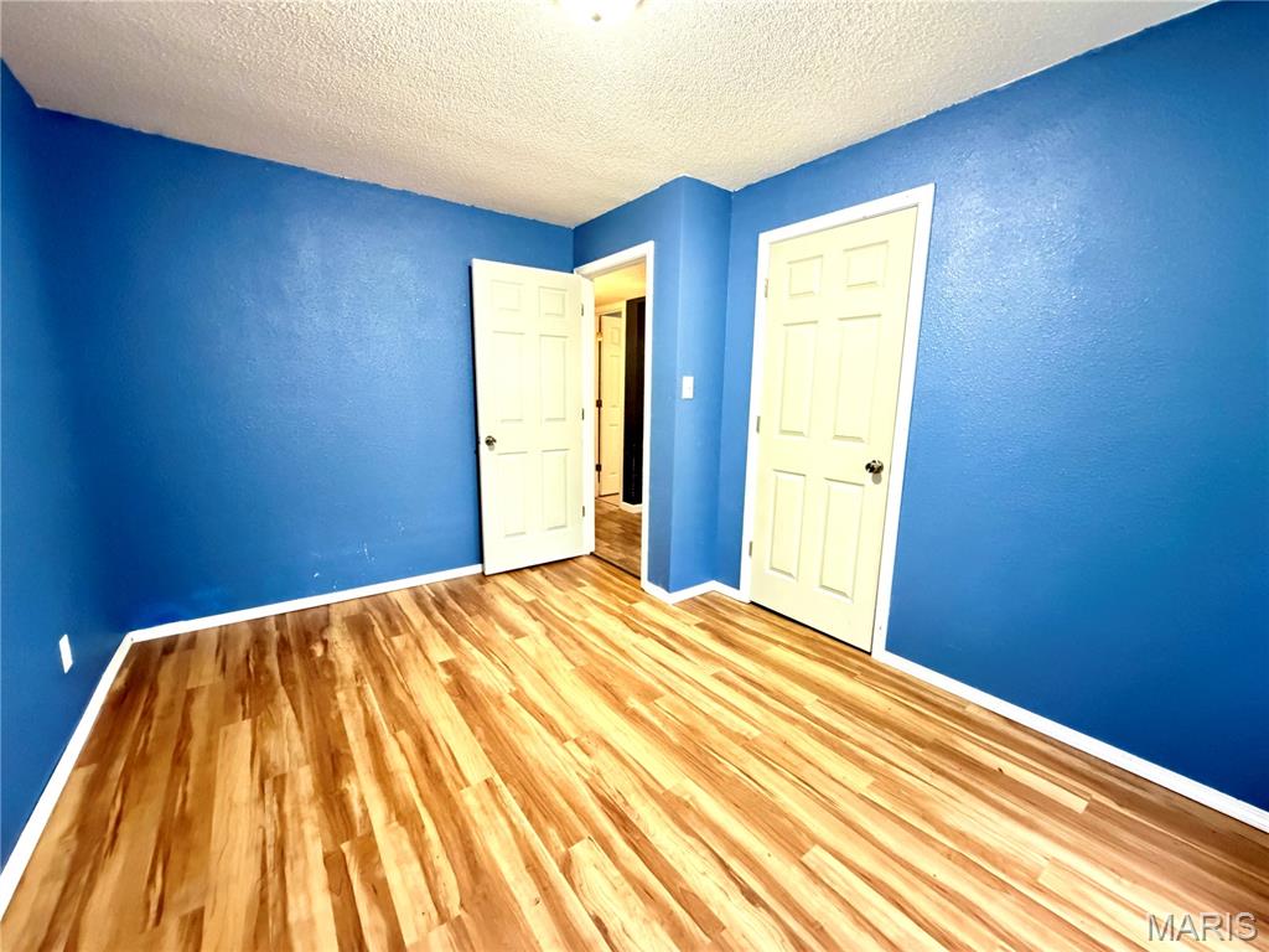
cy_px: 476
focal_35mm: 14
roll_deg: +0.3
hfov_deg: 102.1
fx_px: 513
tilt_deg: -8.9
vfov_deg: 85.7
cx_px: 634
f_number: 2.2
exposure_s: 1/30
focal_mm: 2.22
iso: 1600
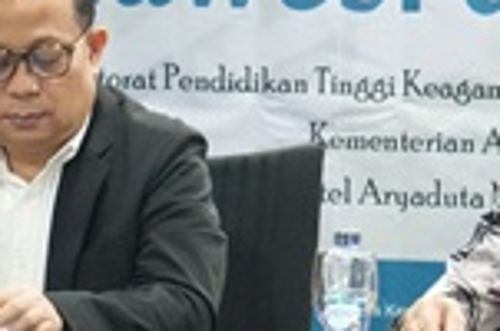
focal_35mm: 584
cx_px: 404
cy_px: 204
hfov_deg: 3.5
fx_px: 8094
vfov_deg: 2.3
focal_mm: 110
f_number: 5
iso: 12800
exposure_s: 1/125
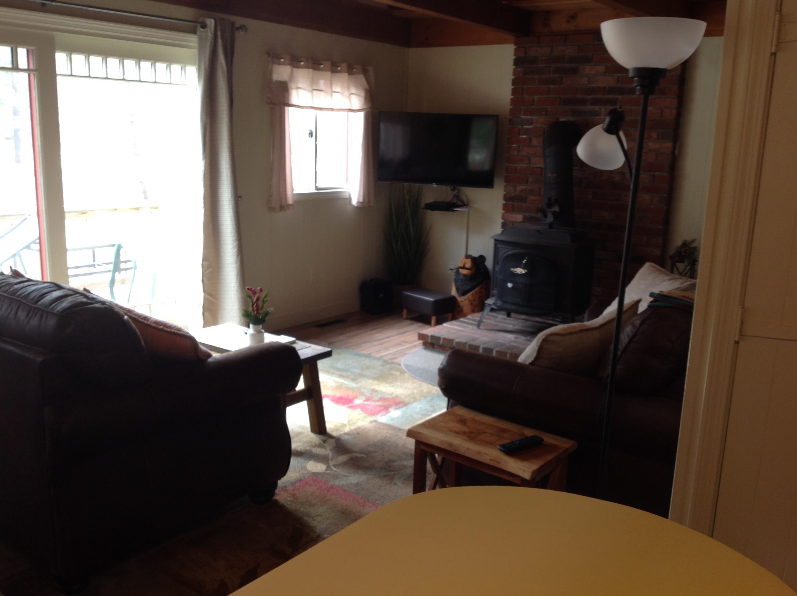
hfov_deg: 52.7
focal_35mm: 35
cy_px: 298
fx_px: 805
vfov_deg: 40.6
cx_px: 398
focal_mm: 4.28
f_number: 2.4
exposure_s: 1/15
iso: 50
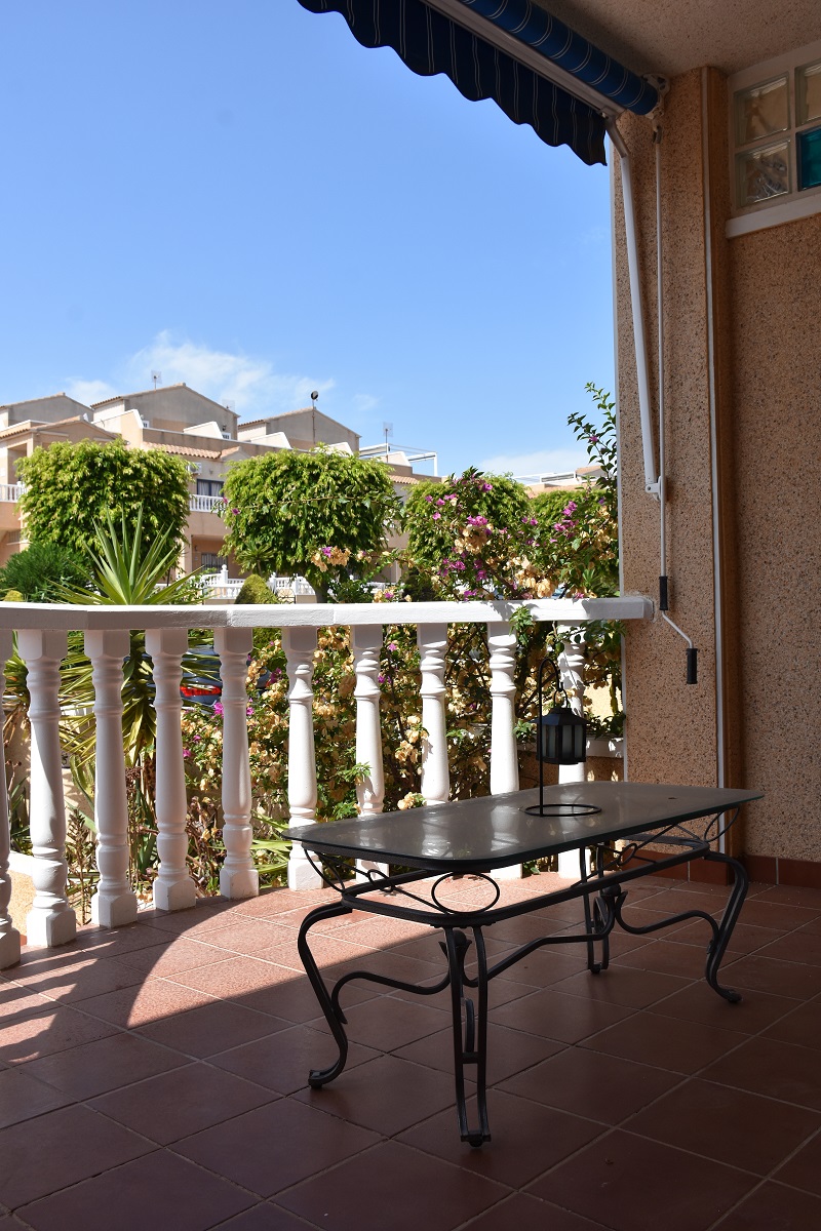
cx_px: 410
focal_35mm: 30
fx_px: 1026
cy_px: 616
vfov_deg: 61.9
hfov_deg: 43.6
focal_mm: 20
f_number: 8
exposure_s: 1/500
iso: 220
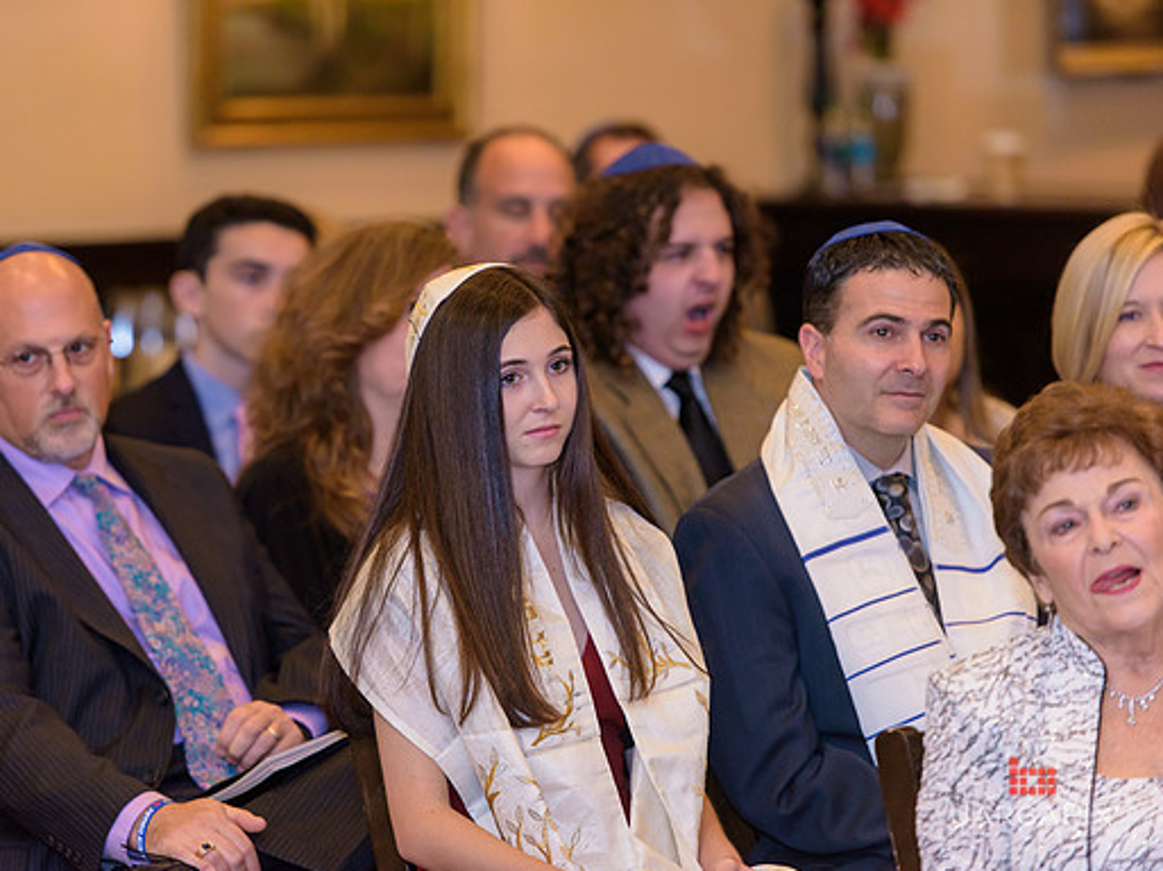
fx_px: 6211
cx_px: 512
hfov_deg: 10.7
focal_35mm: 185
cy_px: 437
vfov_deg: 8.0
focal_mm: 170
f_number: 3.2
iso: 1600
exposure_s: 1/125
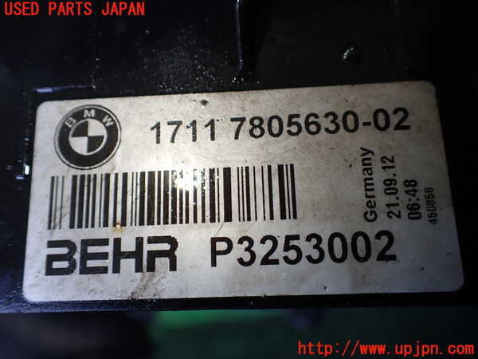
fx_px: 414
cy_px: 180
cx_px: 239
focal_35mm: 30
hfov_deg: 60.0
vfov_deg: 46.8
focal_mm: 5.4
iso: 100
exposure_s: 1/200
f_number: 2.3
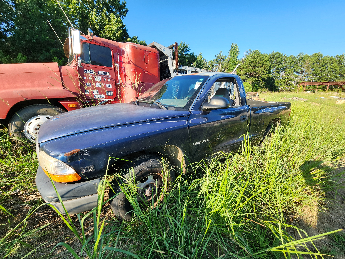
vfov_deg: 89.9
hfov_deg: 106.2
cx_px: 172
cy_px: 130
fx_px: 130
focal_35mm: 13
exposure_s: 1/569
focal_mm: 2.2
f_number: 2.2
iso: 50
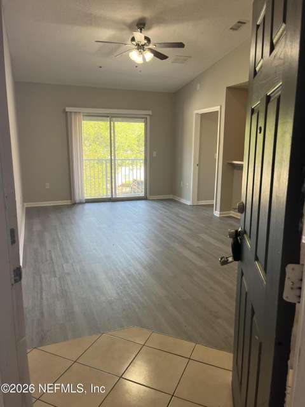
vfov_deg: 67.3
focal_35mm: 26
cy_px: 204
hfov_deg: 53.1
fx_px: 305
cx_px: 152
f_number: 1.6
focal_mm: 5.1
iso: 80
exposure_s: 1/121
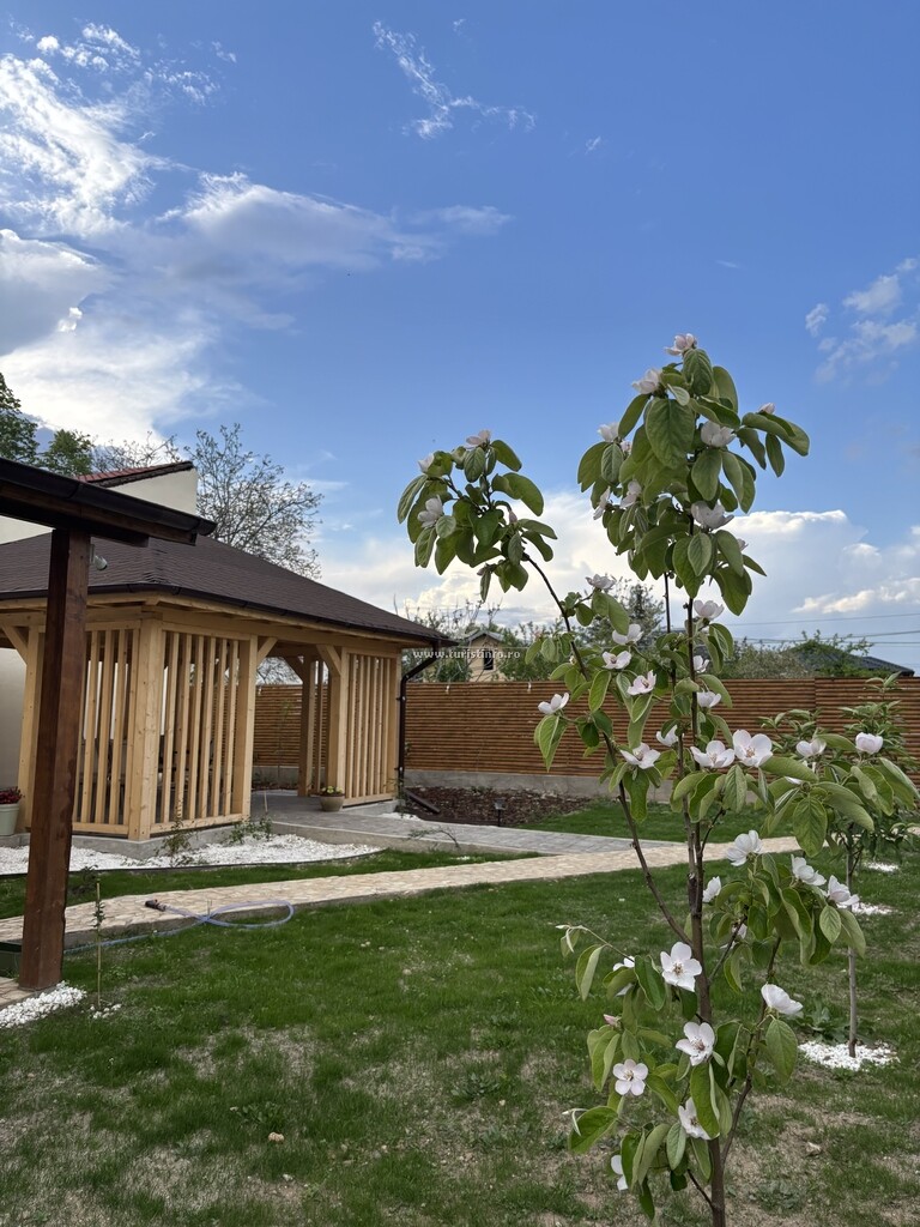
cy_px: 614
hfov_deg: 53.1
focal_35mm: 26
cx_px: 460
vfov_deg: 67.3
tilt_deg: +6.9
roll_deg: -1.2
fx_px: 921
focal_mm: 5.96
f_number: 1.6
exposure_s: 1/1477
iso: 50
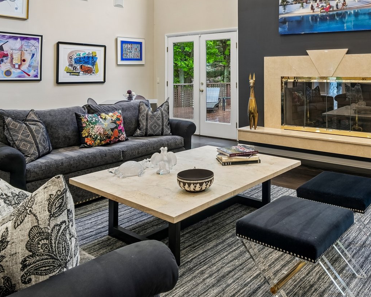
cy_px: 69
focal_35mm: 30
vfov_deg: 46.5
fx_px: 329
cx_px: 240
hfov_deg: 57.8
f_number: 8
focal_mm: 16
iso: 400
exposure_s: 1/1.25
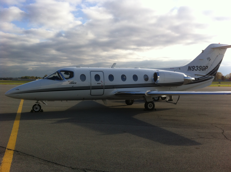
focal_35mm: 35
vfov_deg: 40.6
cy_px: 86
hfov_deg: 52.7
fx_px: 233
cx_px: 116
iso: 80
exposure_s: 1/1207
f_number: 2.8
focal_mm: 3.85
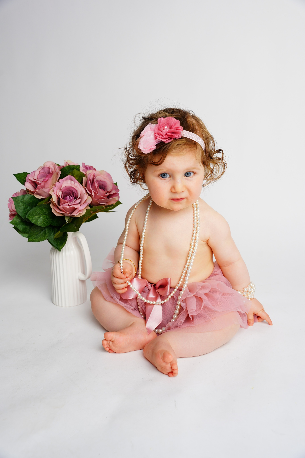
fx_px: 461
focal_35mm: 36
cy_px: 229
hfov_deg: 36.6
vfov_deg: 52.7
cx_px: 152
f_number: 6.3
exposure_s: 1/200
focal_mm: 36.3
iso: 320
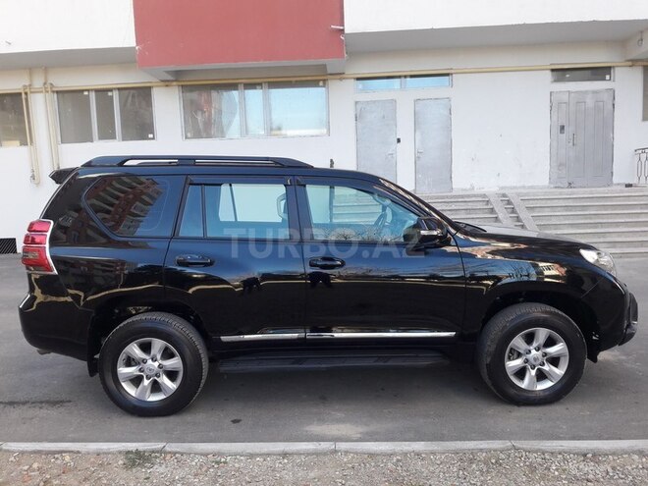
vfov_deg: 49.7
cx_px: 324
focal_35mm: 28
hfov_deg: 63.4
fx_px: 524
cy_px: 243
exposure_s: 1/100
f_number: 1.9
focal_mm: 3.7
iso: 40
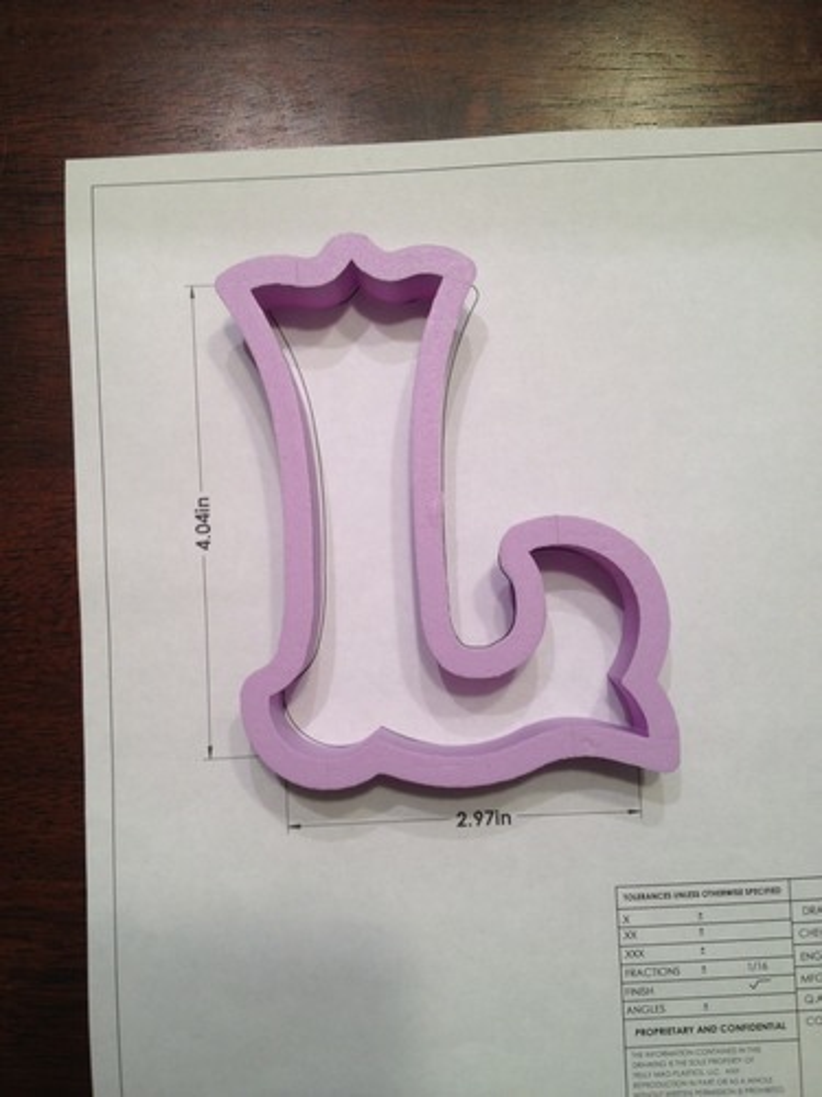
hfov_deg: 40.7
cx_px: 411
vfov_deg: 52.6
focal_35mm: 35
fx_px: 1108
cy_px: 548
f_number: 2.4
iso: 50
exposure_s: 1/20
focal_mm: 4.28
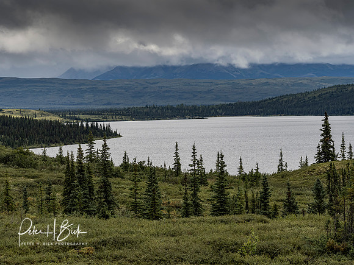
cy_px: 132
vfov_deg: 8.0
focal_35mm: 185
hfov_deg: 10.7
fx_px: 1893
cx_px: 177
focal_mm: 90
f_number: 7.1
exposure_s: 1/320
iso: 400
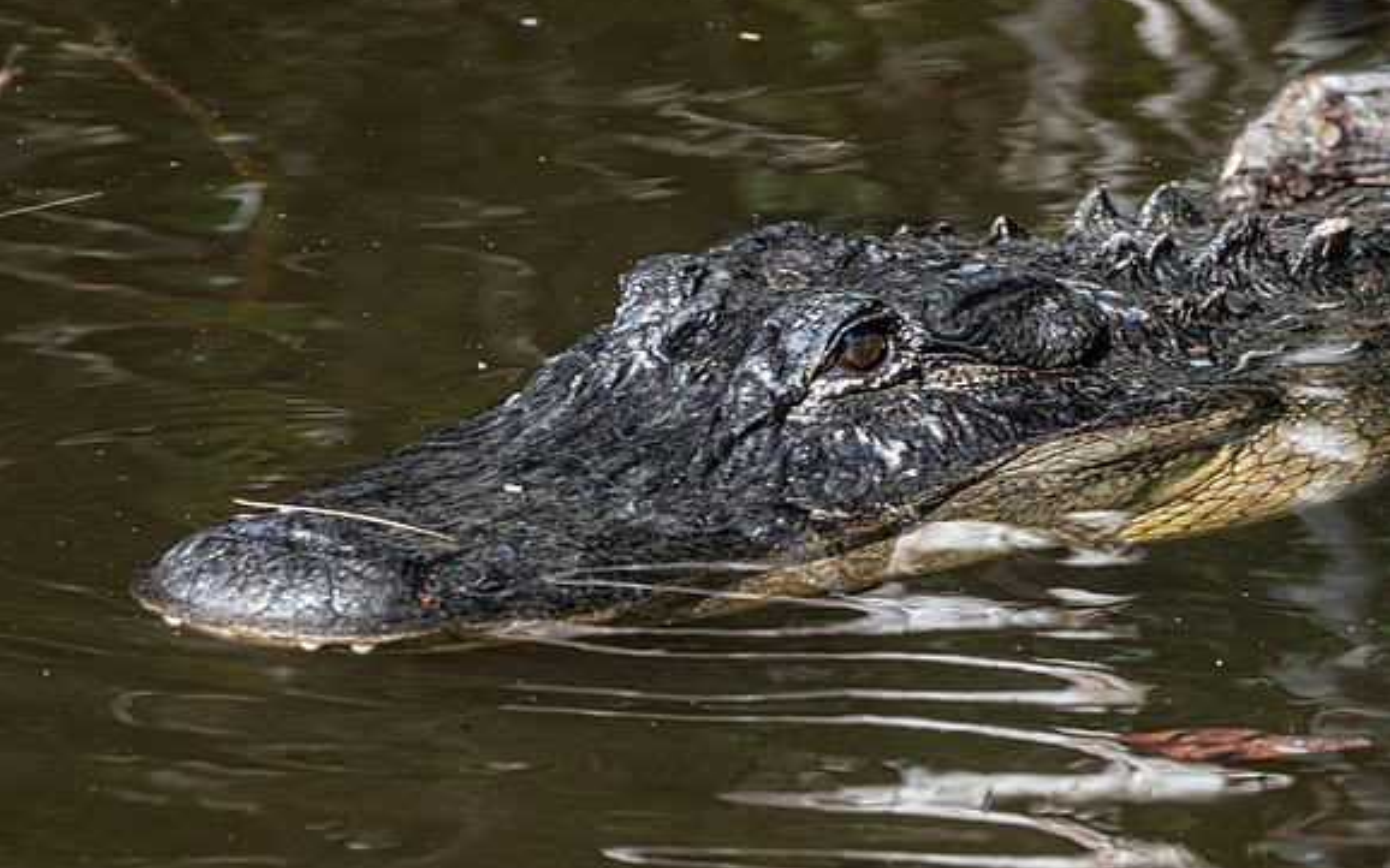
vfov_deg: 2.8
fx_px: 17498
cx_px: 667
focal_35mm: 462
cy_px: 414
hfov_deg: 4.5
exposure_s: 1/80
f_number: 16
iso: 320
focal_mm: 400
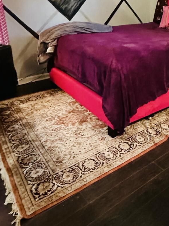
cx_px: 156
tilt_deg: -16.9
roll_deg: -2.4
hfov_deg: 36.8
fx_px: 234
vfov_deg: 48.9
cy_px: 51
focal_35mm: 36
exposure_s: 1/30
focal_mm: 2.22
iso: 1250
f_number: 2.2
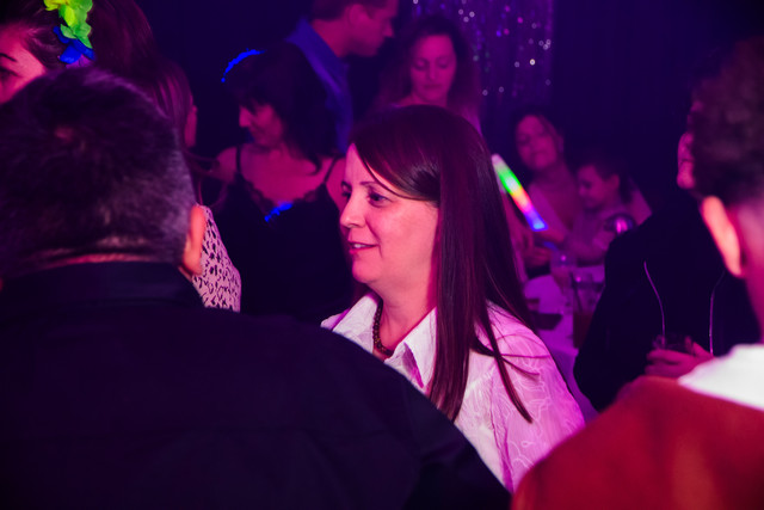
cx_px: 382
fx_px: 1656
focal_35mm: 78
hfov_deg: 26.0
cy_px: 255
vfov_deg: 17.5
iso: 3200
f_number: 3.8
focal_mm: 52
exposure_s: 1/40
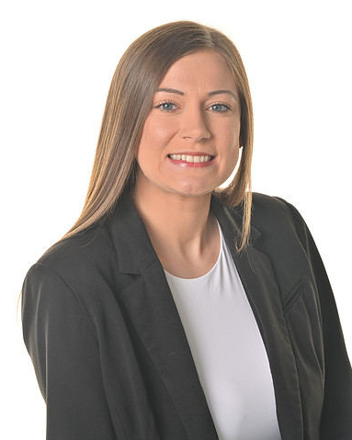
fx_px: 1628
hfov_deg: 12.3
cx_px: 176
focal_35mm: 125
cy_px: 226
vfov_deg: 15.4
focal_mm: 110
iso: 200
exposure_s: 1/160
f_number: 9
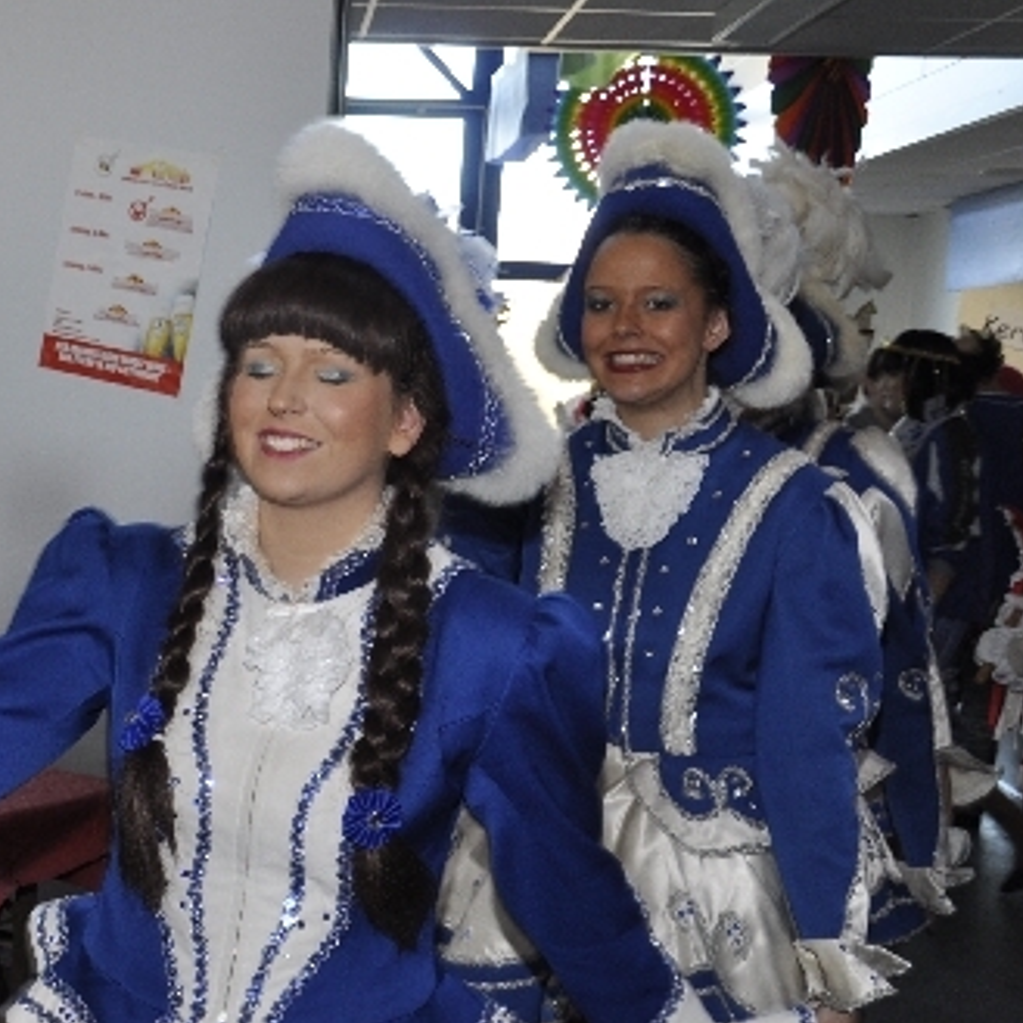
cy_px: 592
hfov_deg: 24.5
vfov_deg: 26.4
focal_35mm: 65
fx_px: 2174
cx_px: -137
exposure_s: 1/60
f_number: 5
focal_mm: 21
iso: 400
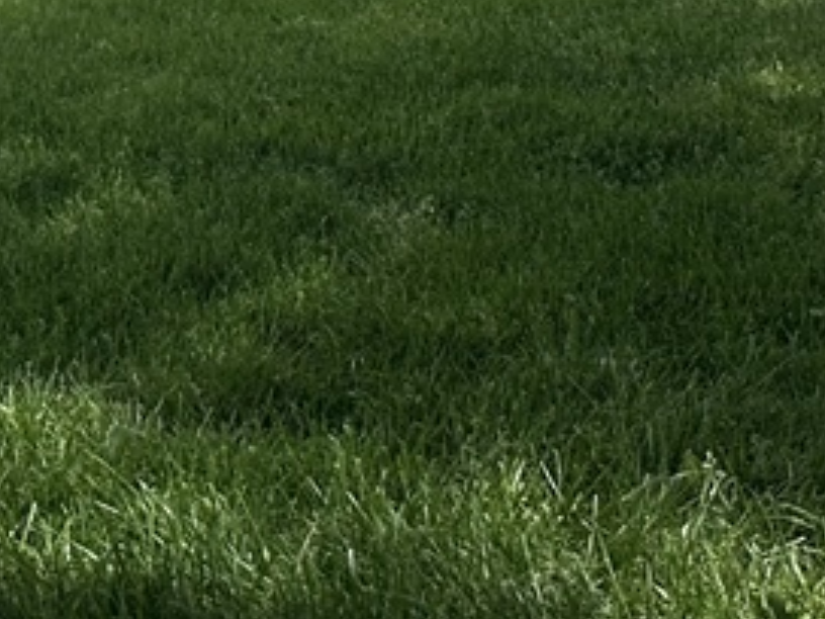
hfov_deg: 15.2
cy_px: -625
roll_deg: +1.3
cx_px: -33
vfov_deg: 10.7
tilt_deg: -0.7
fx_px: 3027
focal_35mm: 127
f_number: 1.78
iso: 80
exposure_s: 1/4762
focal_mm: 6.86
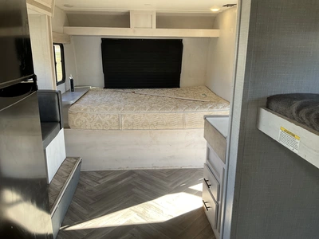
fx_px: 267
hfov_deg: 61.7
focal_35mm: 29
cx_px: 160
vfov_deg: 48.2
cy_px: 120
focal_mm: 3
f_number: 1.8
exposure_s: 1/122
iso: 32
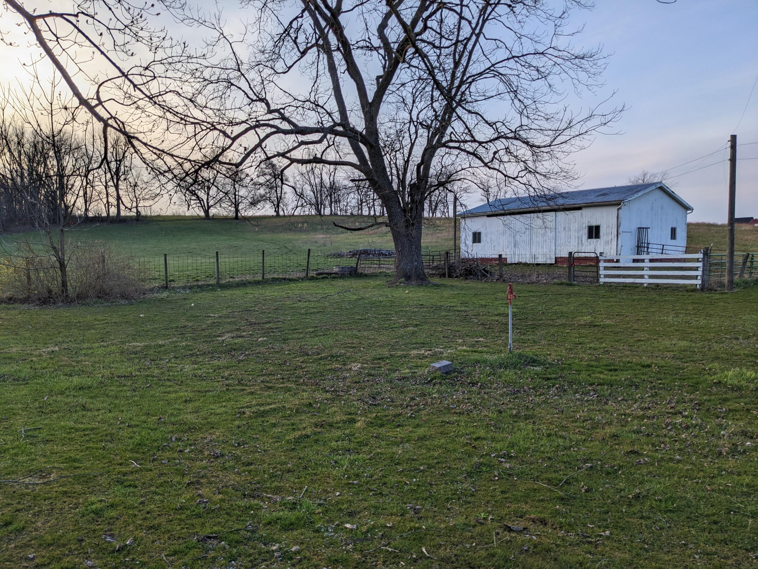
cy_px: 284
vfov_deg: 51.4
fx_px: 591
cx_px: 379
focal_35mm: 27
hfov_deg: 65.3
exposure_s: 1/1170
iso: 33
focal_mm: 4.38
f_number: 1.73
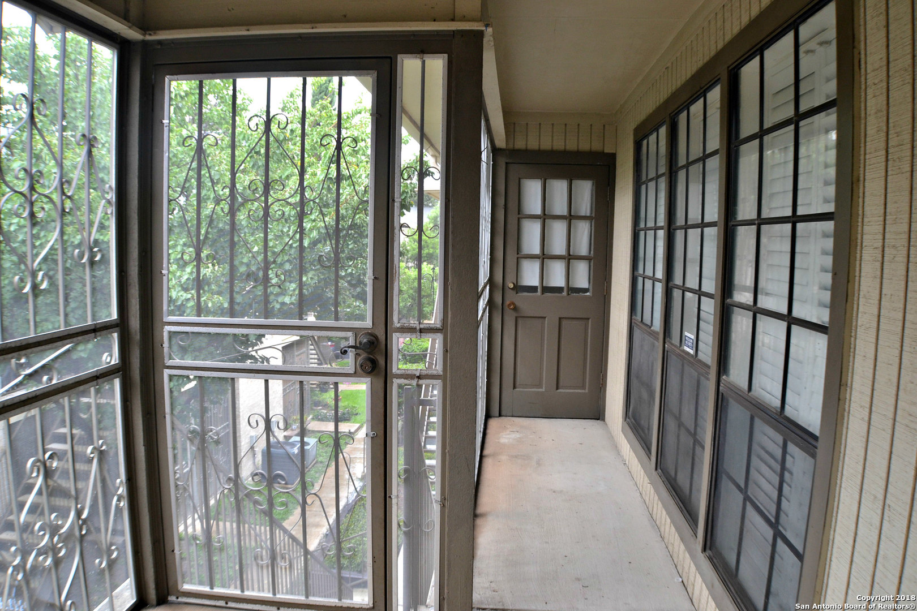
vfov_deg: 38.4
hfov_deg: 55.1
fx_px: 879
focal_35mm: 34
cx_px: 458
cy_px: 306
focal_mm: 23
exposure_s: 1/60
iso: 400
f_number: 5.6
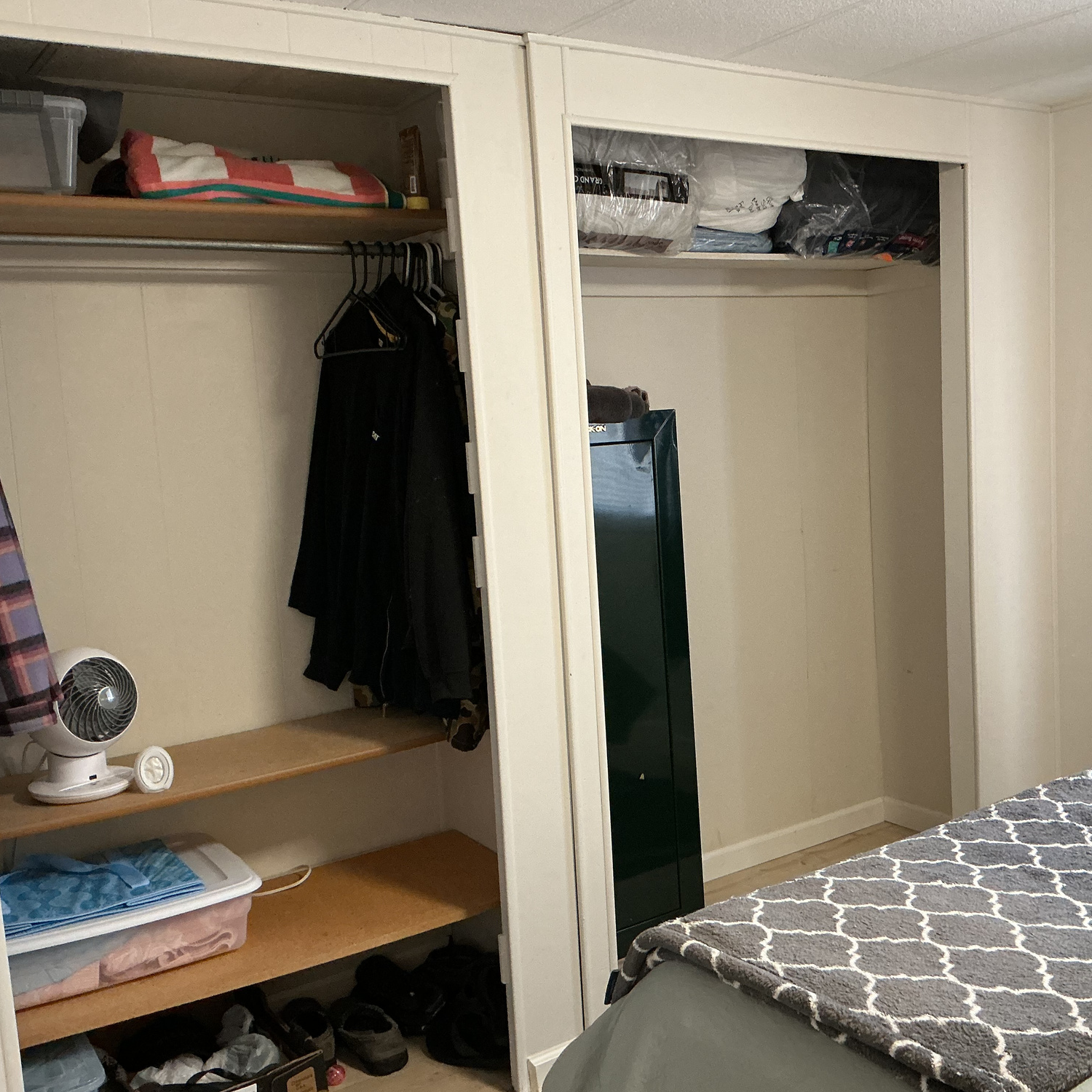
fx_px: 1249
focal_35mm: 35
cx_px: 685
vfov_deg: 47.2
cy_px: 553
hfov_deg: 46.8
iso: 200
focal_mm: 3
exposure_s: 1/60
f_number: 1.8
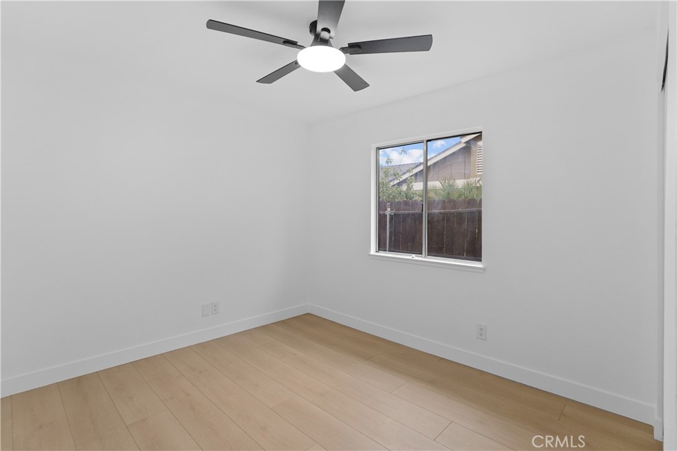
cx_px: 338
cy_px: 226
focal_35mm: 17
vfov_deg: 70.5
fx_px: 320
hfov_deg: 93.3
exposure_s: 1/15
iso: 125
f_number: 4
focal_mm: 17
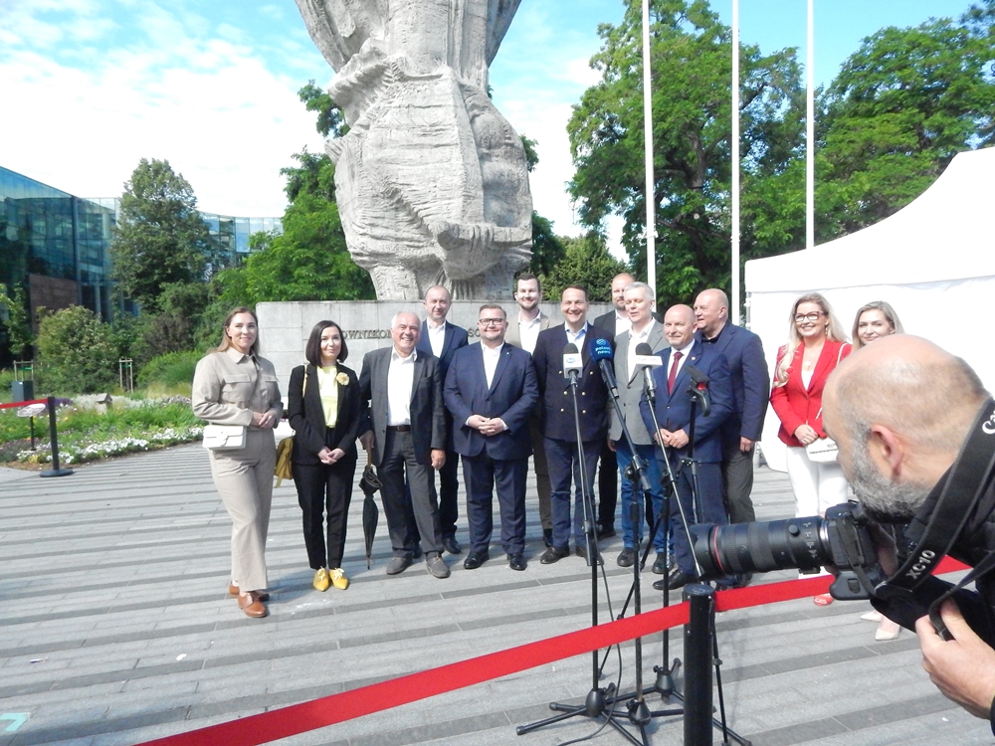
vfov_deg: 58.9
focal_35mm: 23
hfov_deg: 73.9
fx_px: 661
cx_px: 498
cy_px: 373
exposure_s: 1/1500
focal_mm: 4
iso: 800
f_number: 6
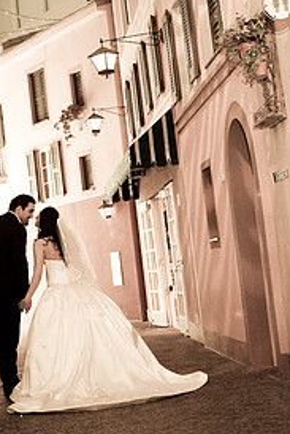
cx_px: 108
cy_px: 211
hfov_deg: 19.7
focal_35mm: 69
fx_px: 833
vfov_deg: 29.2
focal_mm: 28
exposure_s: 1/45
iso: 800
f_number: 3.3
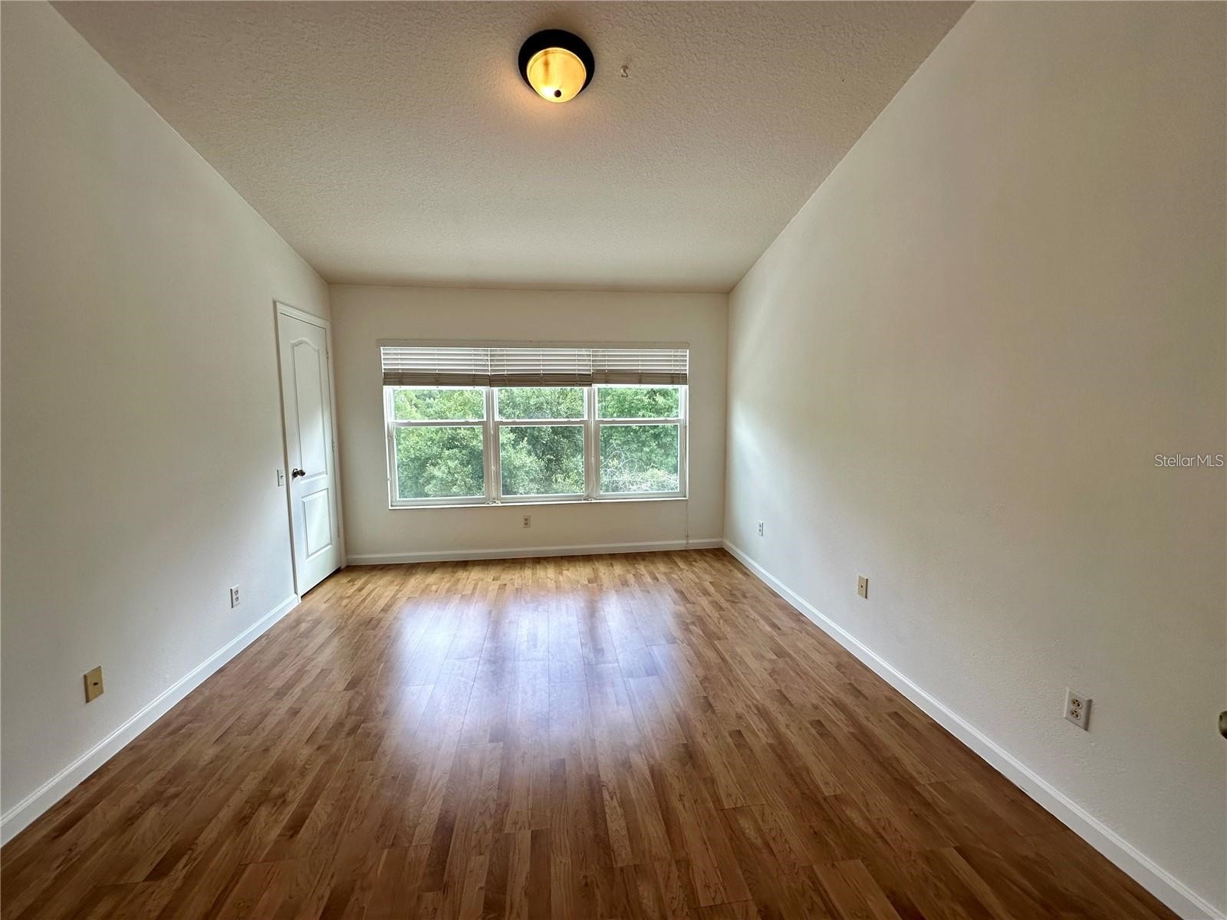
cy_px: 460
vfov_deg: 85.7
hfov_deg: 102.1
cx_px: 614
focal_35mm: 14
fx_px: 496
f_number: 2.2
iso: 64
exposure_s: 1/120
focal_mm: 2.22
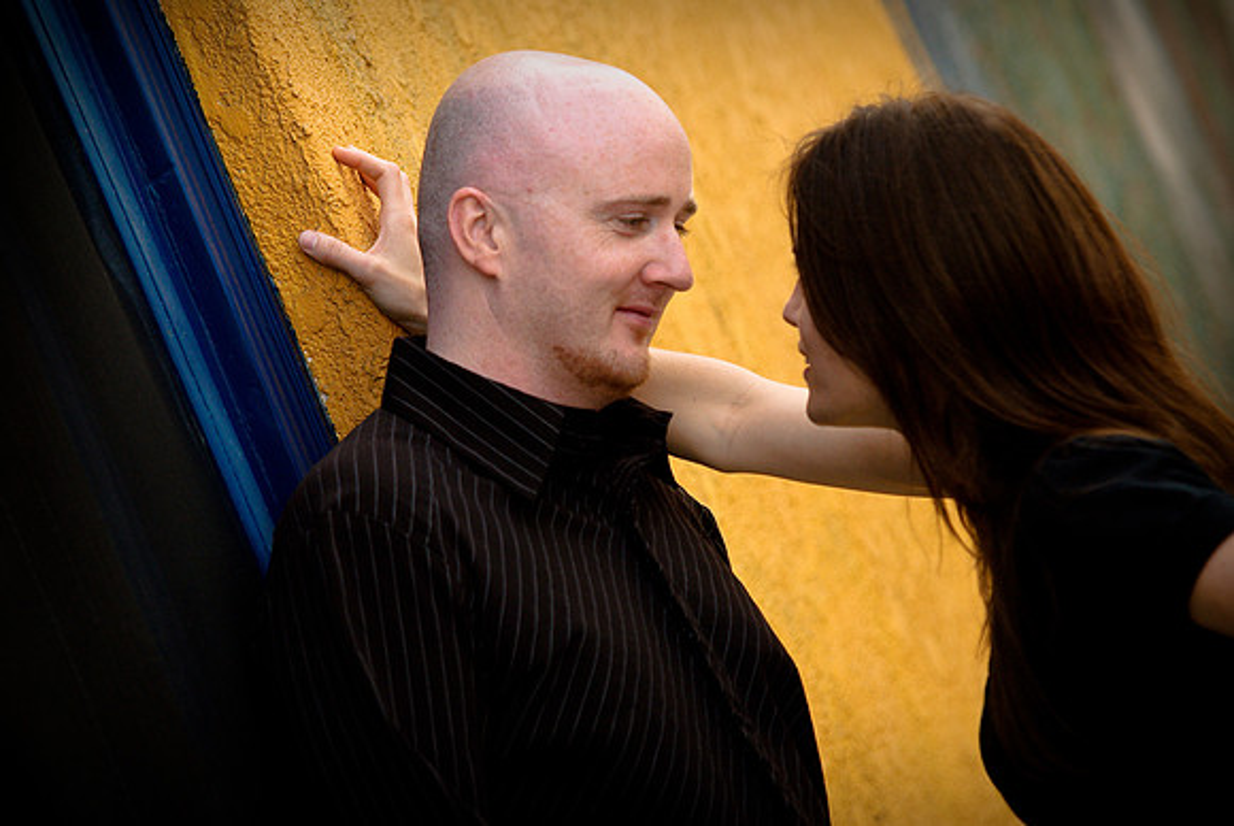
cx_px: 617
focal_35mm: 202
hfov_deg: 10.1
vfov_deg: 6.8
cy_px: 413
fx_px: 6948
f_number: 2.8
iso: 400
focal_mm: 135
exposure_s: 1/750
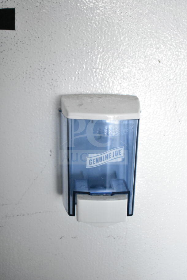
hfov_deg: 26.5
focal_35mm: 51
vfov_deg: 38.9
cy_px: 140
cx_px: 94
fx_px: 397
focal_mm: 34
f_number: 4.5
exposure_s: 1/50
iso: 8000
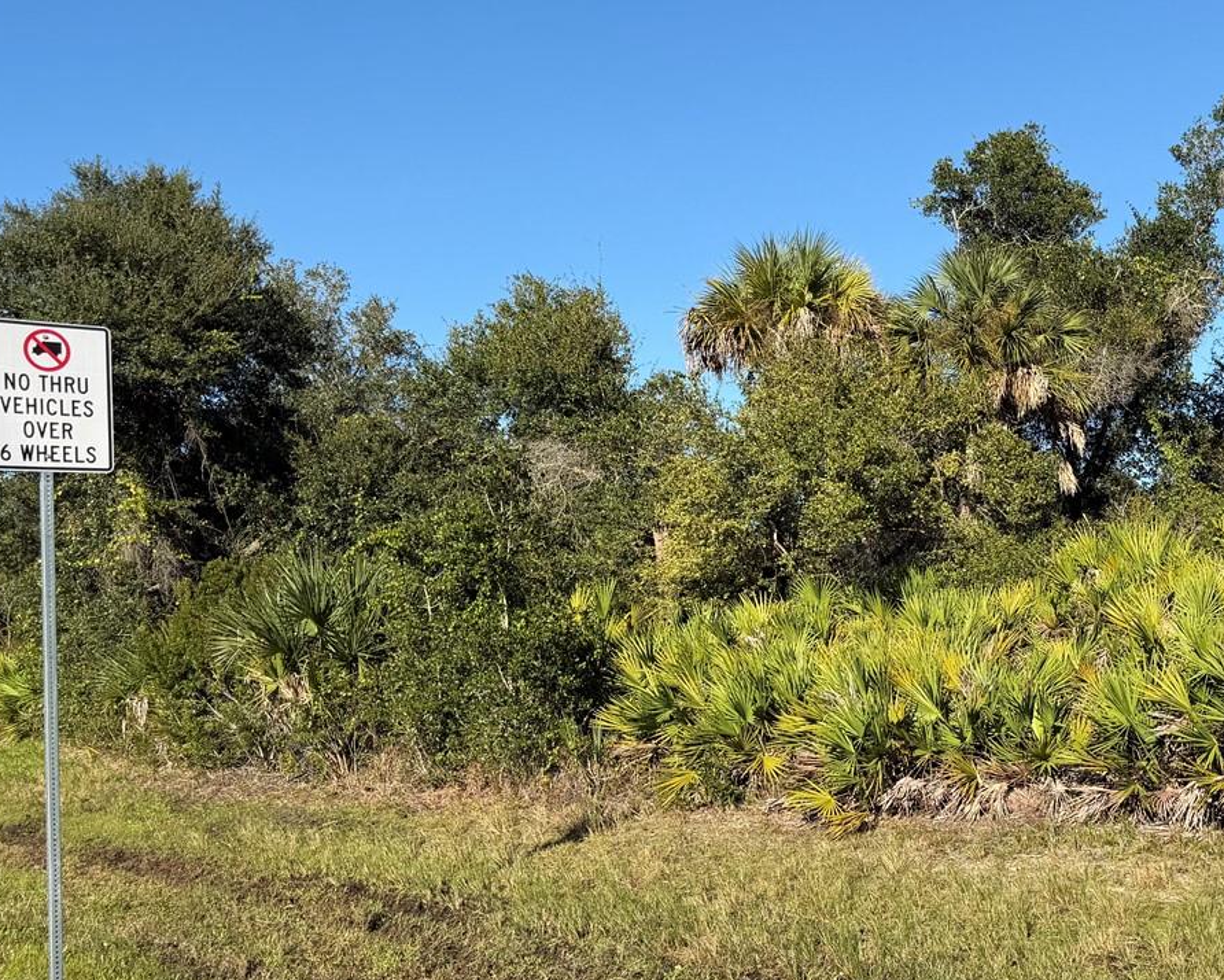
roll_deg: +1.1
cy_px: 538
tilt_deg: -1.5
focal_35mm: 42
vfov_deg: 35.7
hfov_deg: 42.6
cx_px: 904
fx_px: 1522
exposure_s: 1/3425
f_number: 1.78
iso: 80
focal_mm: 6.76
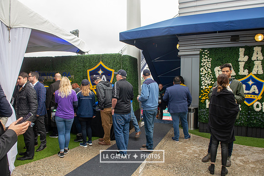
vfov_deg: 53.2
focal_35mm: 24
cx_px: 132
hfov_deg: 73.7
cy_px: 88
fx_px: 176
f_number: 6.3
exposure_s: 1/160
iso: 500
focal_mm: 24
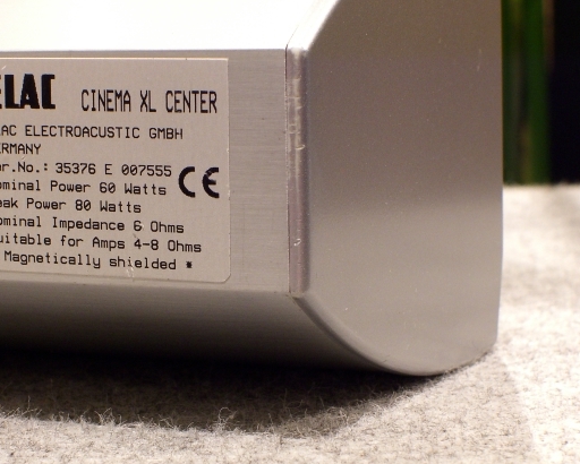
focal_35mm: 139
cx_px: 224
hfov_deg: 13.8
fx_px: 2387
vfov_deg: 11.1
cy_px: 229
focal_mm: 23.7
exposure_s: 1/5
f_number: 7.4
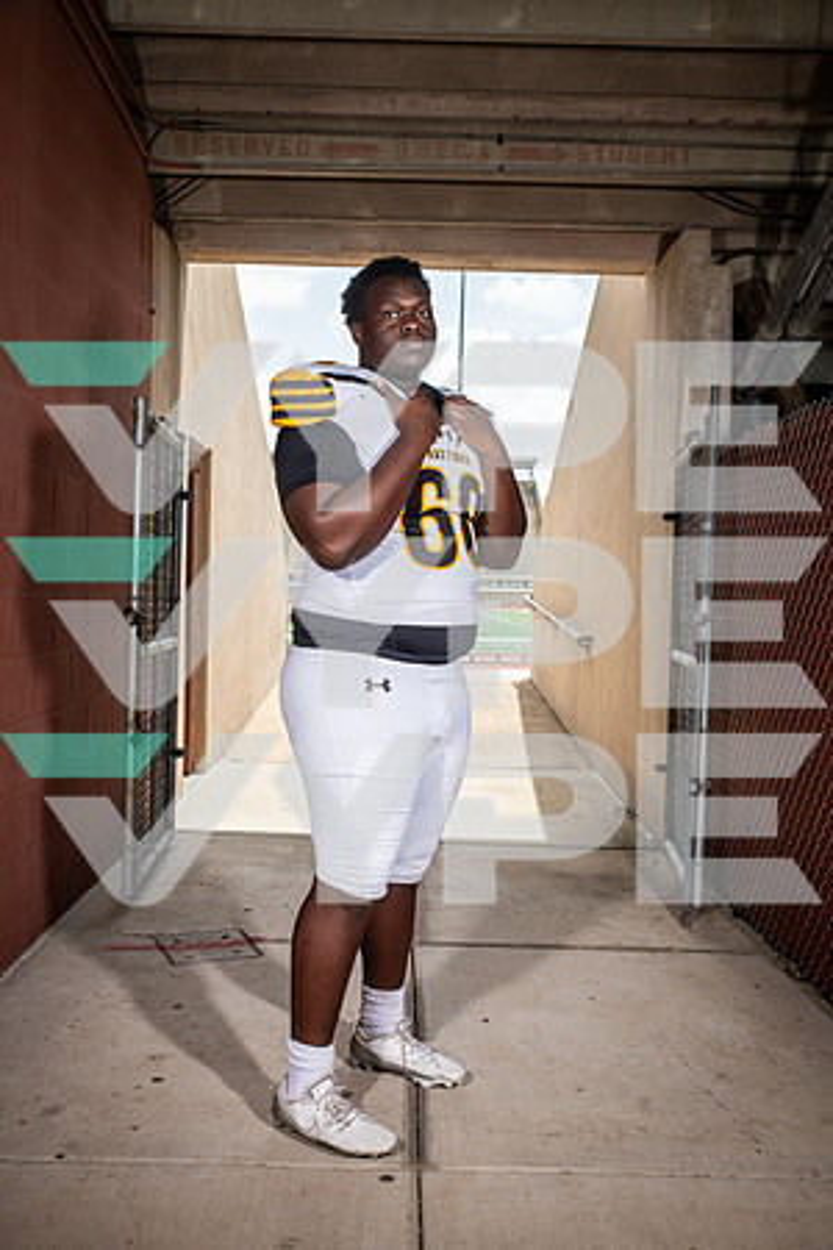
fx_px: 1215
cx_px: 416
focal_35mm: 35
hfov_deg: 37.9
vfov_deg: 54.4
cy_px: 625
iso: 125
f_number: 7.1
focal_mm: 35
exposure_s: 1/400
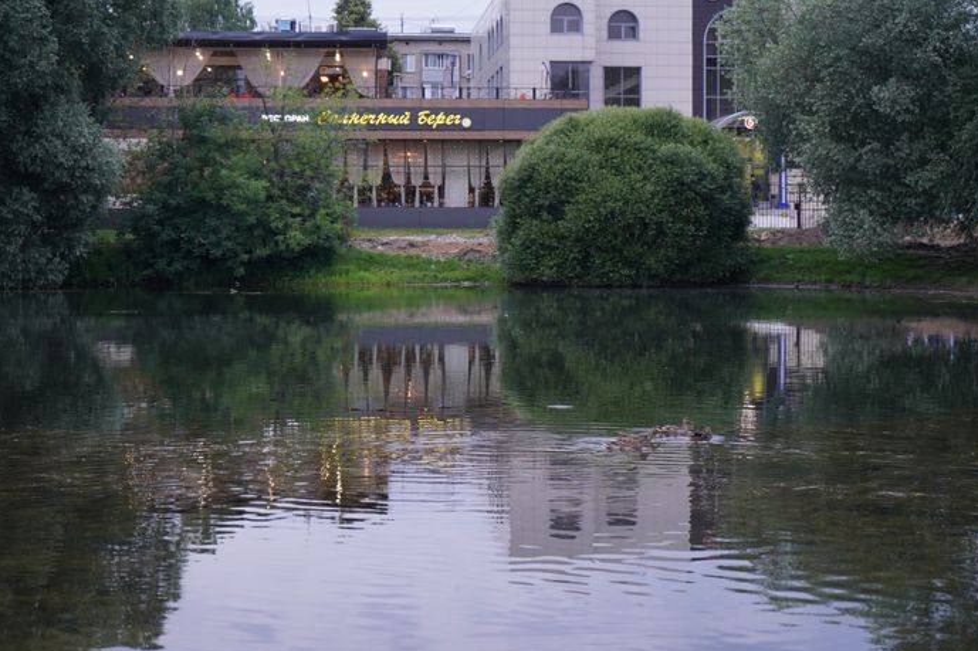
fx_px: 1928
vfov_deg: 19.2
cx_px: 493
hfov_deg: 28.5
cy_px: 329
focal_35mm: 71
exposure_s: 1/160
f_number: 5.6
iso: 3200
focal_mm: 70
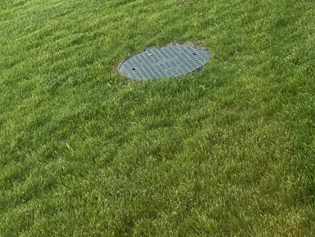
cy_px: -88
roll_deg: +14.7
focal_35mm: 79
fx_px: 719
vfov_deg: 17.3
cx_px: -3
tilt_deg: -6.9
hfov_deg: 23.6
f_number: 1.5
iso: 80
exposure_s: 1/100
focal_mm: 5.7
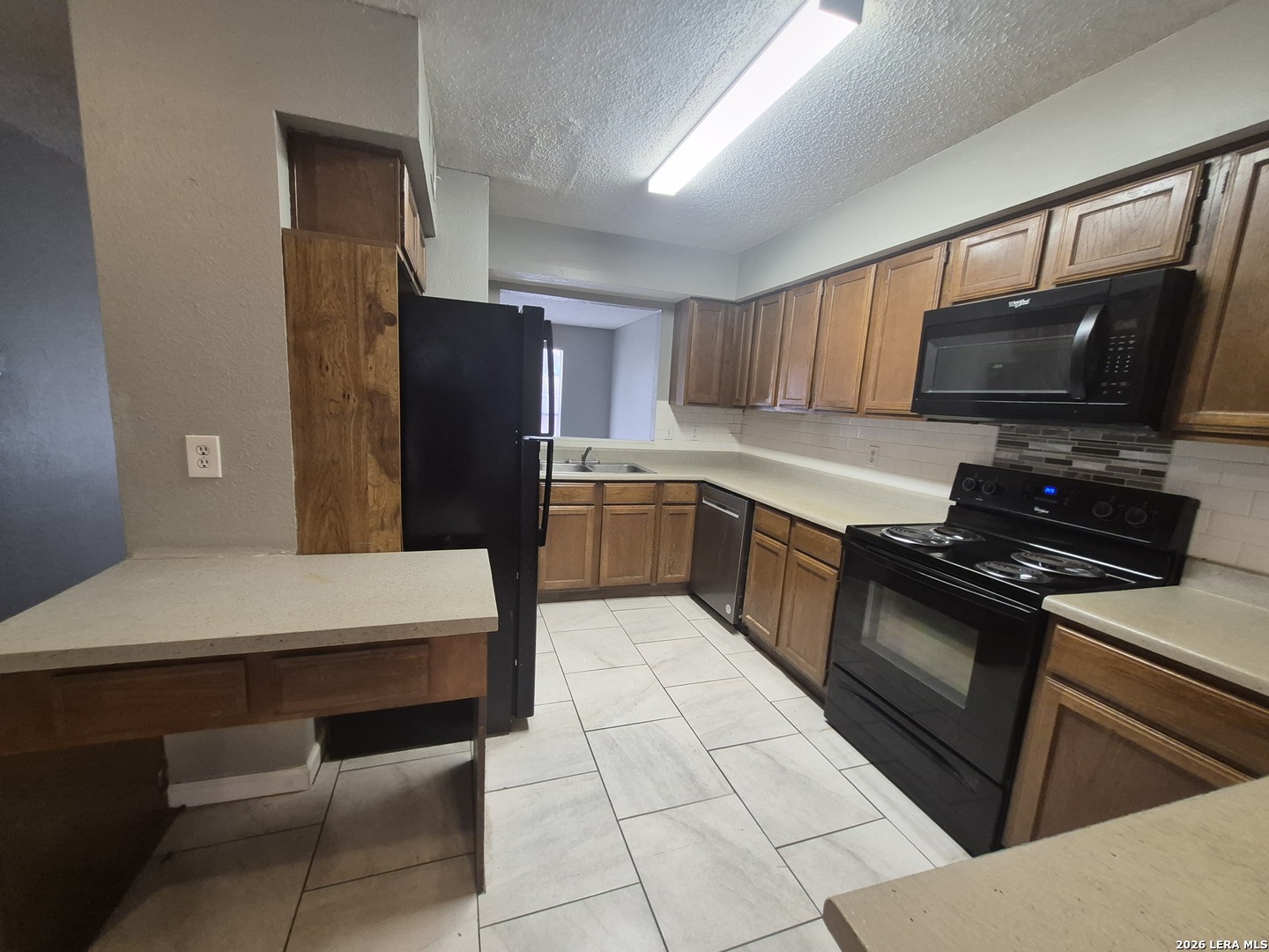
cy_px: 476
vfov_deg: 89.9
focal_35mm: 13
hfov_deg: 106.2
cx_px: 634
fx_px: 477
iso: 320
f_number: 2.2
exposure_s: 1/60
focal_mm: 1.74
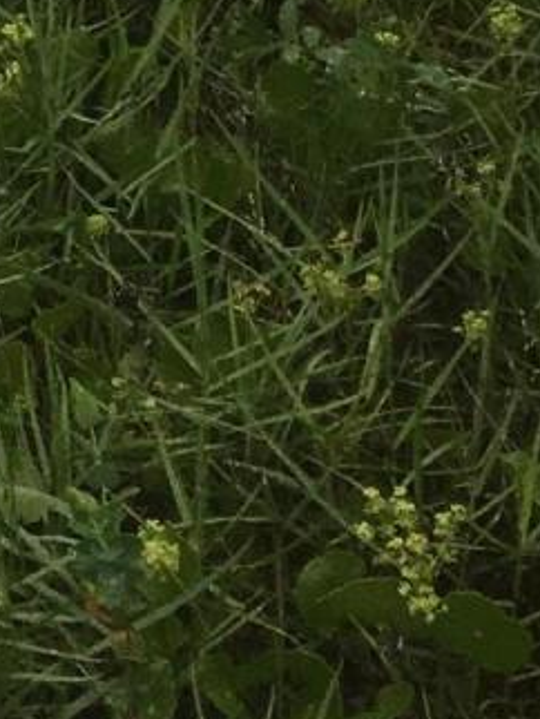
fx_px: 3739
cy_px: -1141
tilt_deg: -13.2
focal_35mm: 180
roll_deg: -1.4
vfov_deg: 9.5
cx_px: -910
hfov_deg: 7.5
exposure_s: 1/388
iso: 25
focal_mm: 4.15
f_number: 2.2
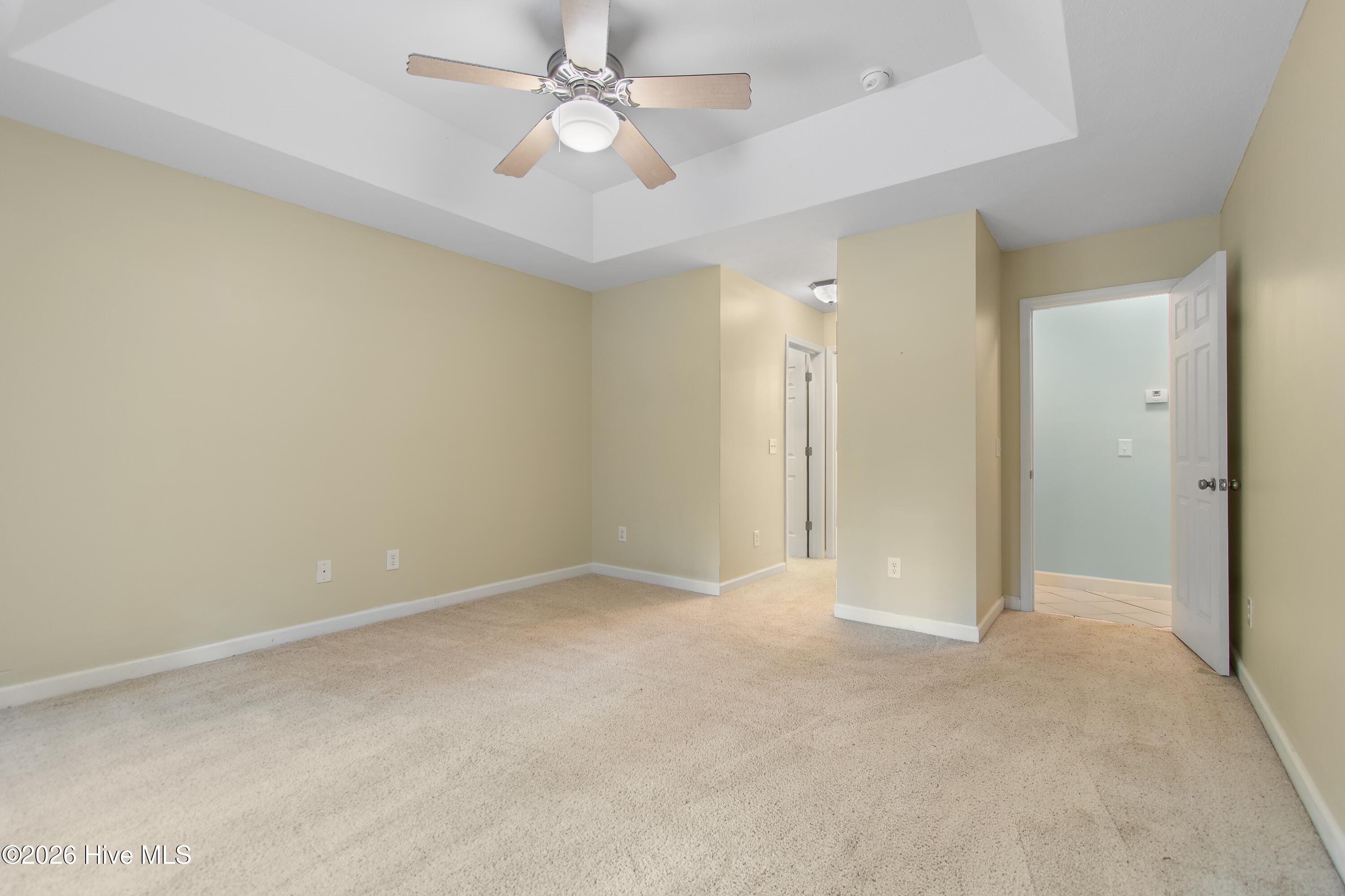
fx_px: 560
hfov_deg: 100.4
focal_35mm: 15
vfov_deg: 77.3
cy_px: 448
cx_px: 672
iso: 100
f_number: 4.5
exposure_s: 1/1.25
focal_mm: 10
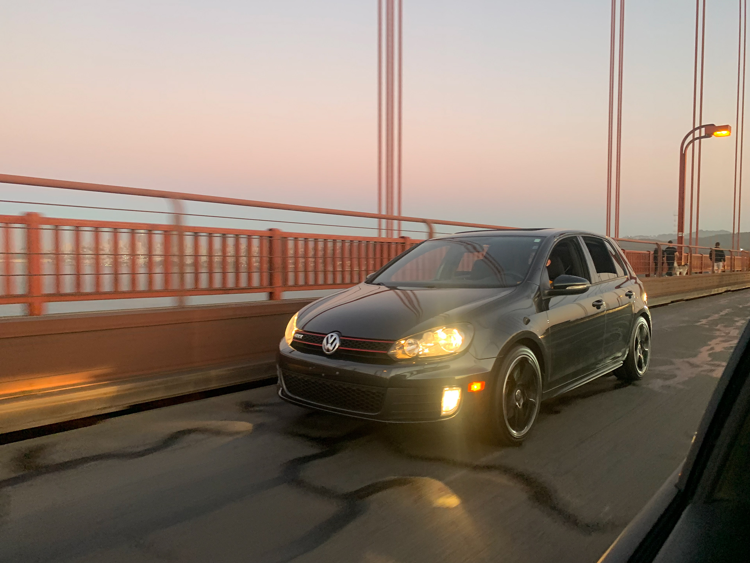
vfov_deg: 53.1
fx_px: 563
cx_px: 375
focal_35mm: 26
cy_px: 282
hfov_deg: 67.3
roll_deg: -1.5
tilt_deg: -4.4
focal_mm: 4.25
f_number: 1.8
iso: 160
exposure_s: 1/60
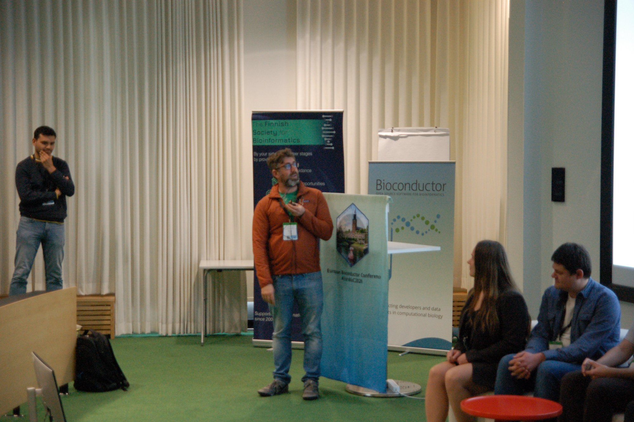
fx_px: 1267
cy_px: 211
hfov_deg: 28.1
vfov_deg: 18.9
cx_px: 317
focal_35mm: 72
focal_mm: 48
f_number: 3.2
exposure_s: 1/125
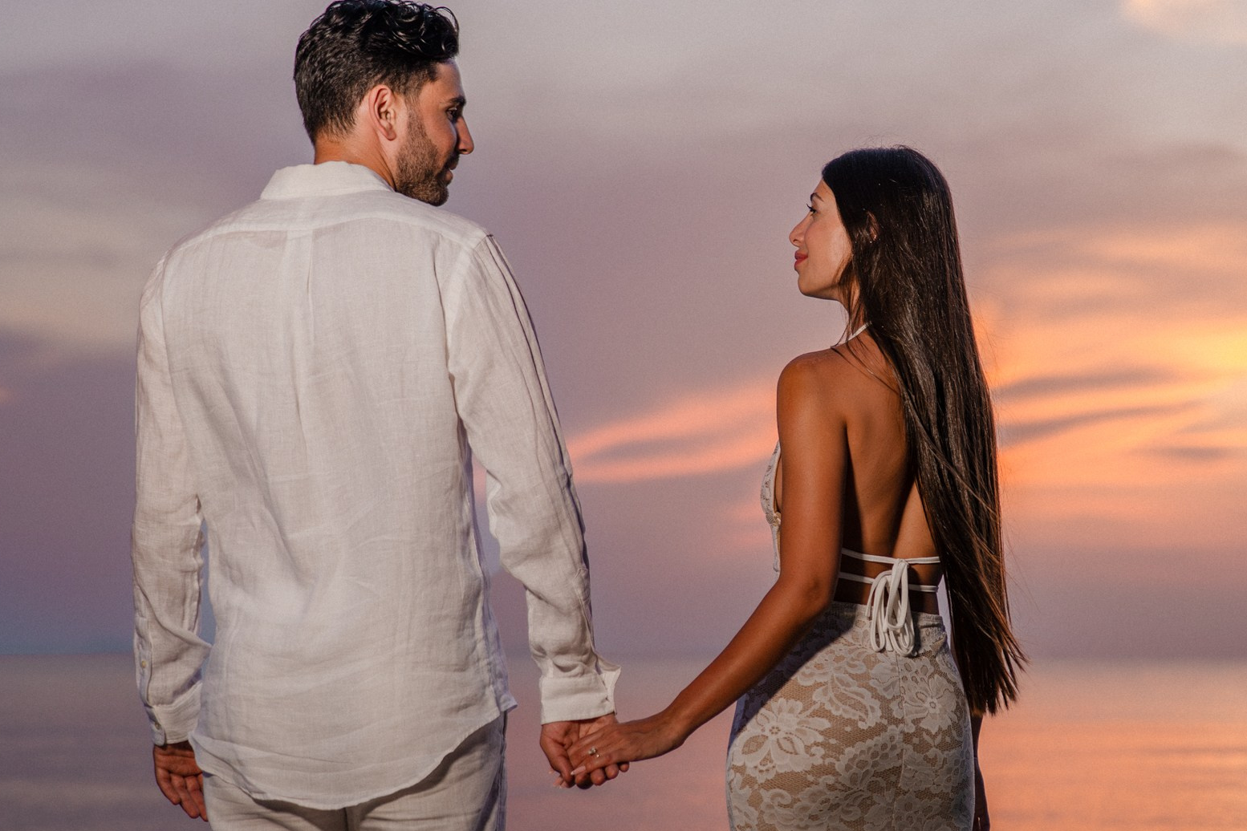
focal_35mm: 74
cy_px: 422
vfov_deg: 18.4
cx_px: 834
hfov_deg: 27.2
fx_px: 2563
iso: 1000
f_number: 2.2
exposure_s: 1/400
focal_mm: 50
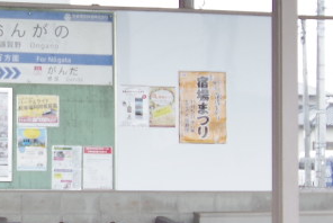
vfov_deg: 10.1
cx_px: -84
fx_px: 1259
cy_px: 99
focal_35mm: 136
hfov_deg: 14.5
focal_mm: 14
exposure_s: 1/50
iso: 200
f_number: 3.5
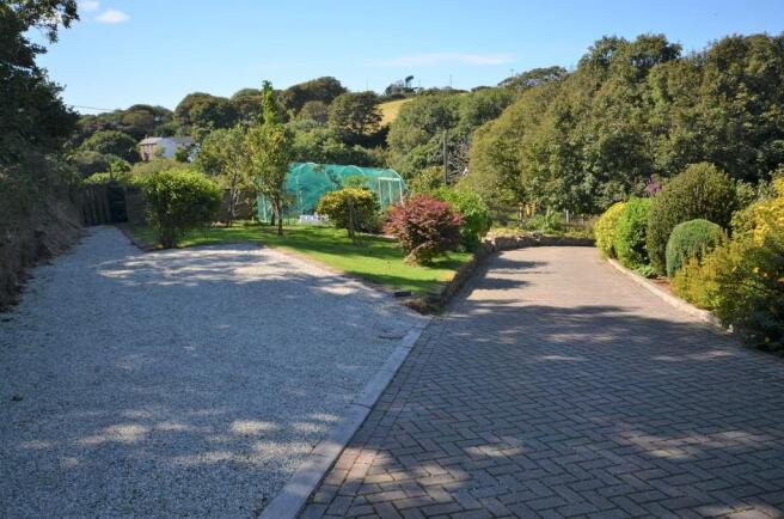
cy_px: 260
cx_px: 392
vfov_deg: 43.4
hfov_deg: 62.0
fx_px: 652
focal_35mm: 30
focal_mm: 20
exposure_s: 1/200
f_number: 8
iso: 100
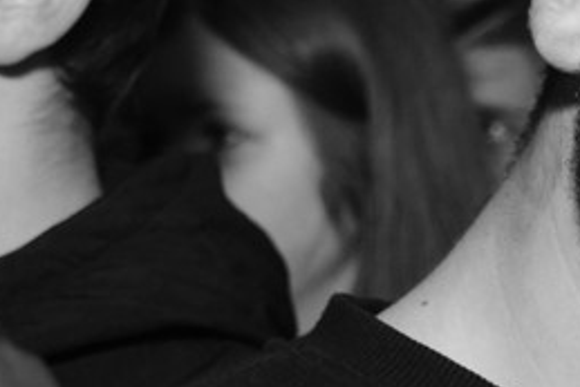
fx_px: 2644
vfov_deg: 8.4
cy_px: 253
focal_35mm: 164
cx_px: 901
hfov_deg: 11.9
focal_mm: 28
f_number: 4
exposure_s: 1/40
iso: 1600
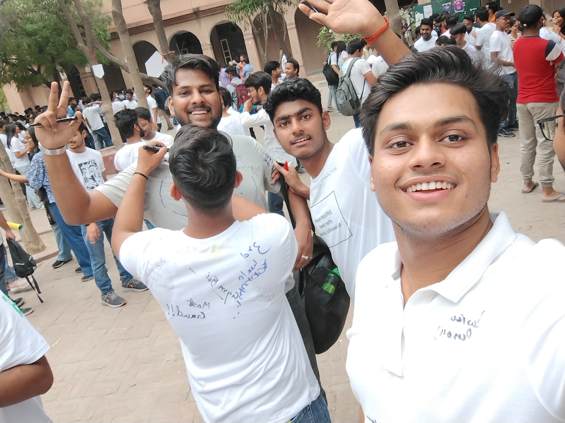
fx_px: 408
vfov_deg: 54.9
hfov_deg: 69.4
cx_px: 282
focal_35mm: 25
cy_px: 212
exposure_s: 1/100
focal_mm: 3.27
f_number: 2.4
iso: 175
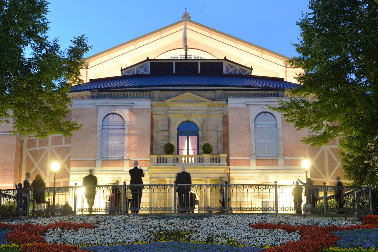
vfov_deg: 35.1
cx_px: 189
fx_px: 399
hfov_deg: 50.7
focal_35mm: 38
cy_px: 126
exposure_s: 15
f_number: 8
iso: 320
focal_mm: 38
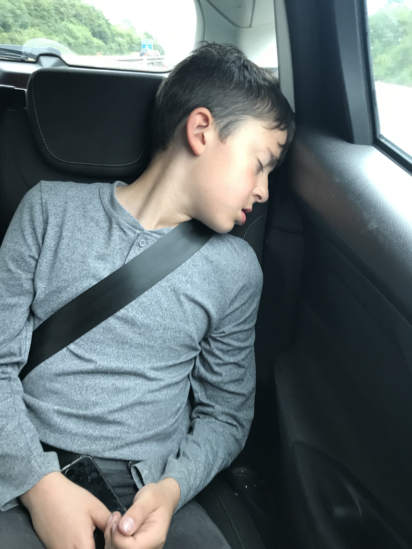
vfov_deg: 63.4
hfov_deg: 49.7
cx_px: 206
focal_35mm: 28
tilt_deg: -24.7
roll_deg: -4.3
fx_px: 444
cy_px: 274
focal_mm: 3.99
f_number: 1.8
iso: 32
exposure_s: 1/33
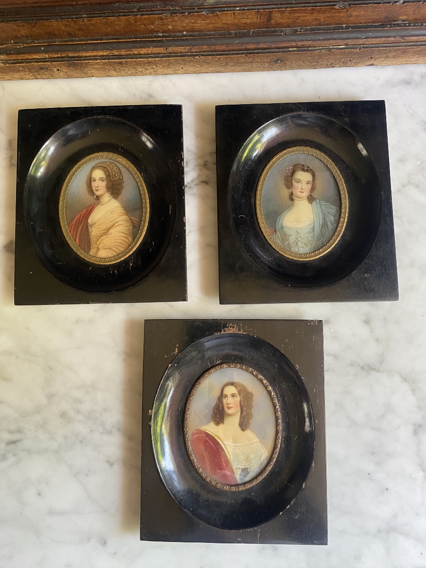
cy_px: 284
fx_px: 427
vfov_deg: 67.3
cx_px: 213
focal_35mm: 26
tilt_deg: -81.2
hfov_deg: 53.1
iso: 200
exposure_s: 1/60
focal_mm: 4.25
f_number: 1.8
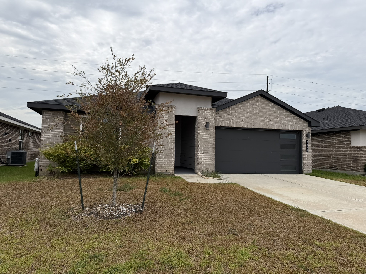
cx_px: 183
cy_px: 137
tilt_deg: -1.0
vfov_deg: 56.8
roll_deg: -1.8
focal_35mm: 24
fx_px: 254
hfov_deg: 71.6
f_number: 1.78
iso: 80
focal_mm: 6.76
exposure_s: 1/5714
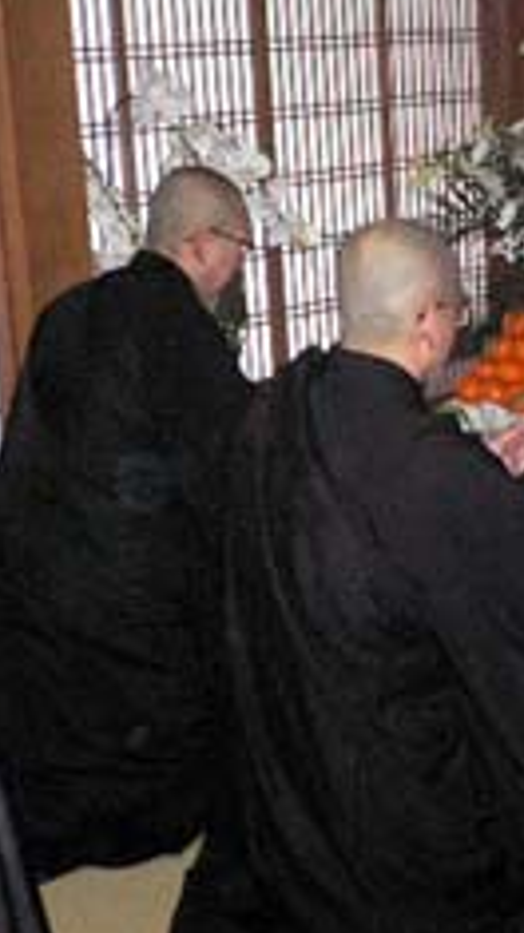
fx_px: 1607
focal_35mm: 65
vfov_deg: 32.3
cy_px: 401
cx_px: 659
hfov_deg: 17.5
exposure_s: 1/60
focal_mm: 5.8
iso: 400
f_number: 2.8
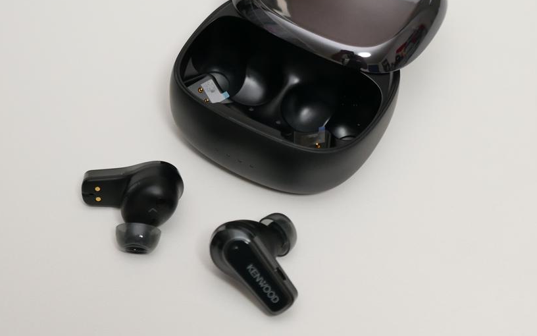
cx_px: 267
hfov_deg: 19.3
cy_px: 128
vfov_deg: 12.1
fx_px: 1581
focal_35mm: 108
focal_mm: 32.6
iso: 800
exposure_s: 1/250
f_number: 2.8
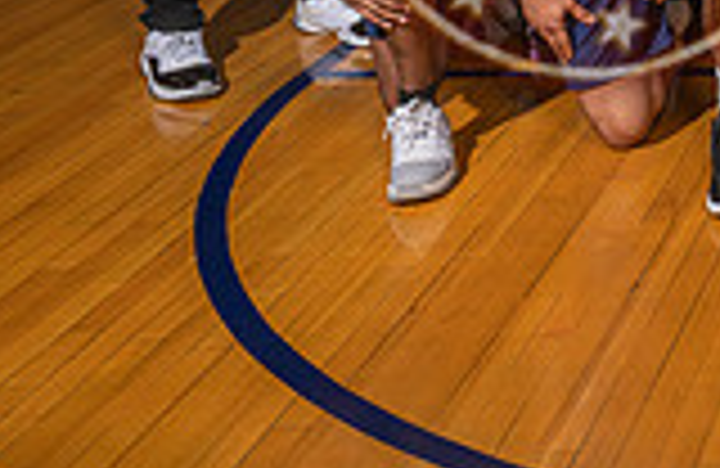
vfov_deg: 13.7
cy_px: -255
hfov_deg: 18.7
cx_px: 1187
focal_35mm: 92
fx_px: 1826
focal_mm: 24
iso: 125
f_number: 7.1
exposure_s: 1/125
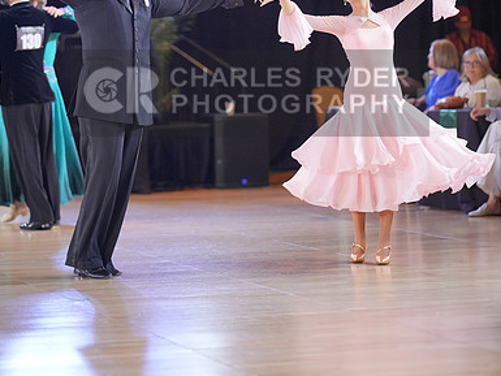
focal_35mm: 145
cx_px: 250
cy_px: 94
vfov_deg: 10.2
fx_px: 2099
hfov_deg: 13.6
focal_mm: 100
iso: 1600
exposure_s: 1/500
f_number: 2
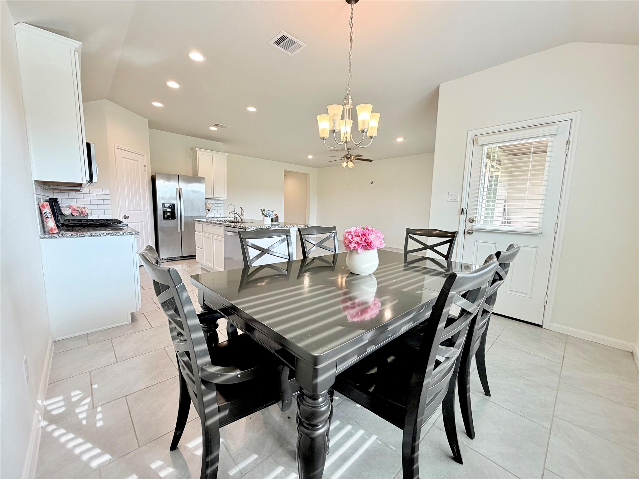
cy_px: 240
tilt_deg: -7.3
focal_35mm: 14
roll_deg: -1.9
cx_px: 320
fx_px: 258
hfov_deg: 102.1
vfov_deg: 85.7
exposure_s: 1/120
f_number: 2.2
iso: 160
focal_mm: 2.22
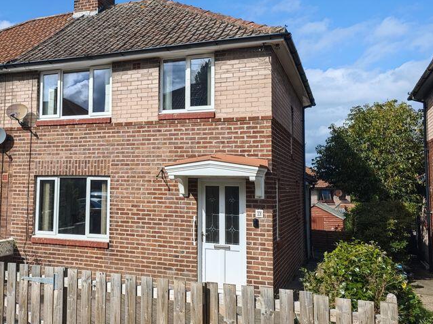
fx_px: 463
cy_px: 140
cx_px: 119
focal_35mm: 37
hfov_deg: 48.6
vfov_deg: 38.6
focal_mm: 8.72
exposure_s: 1/638
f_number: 2.8
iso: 50
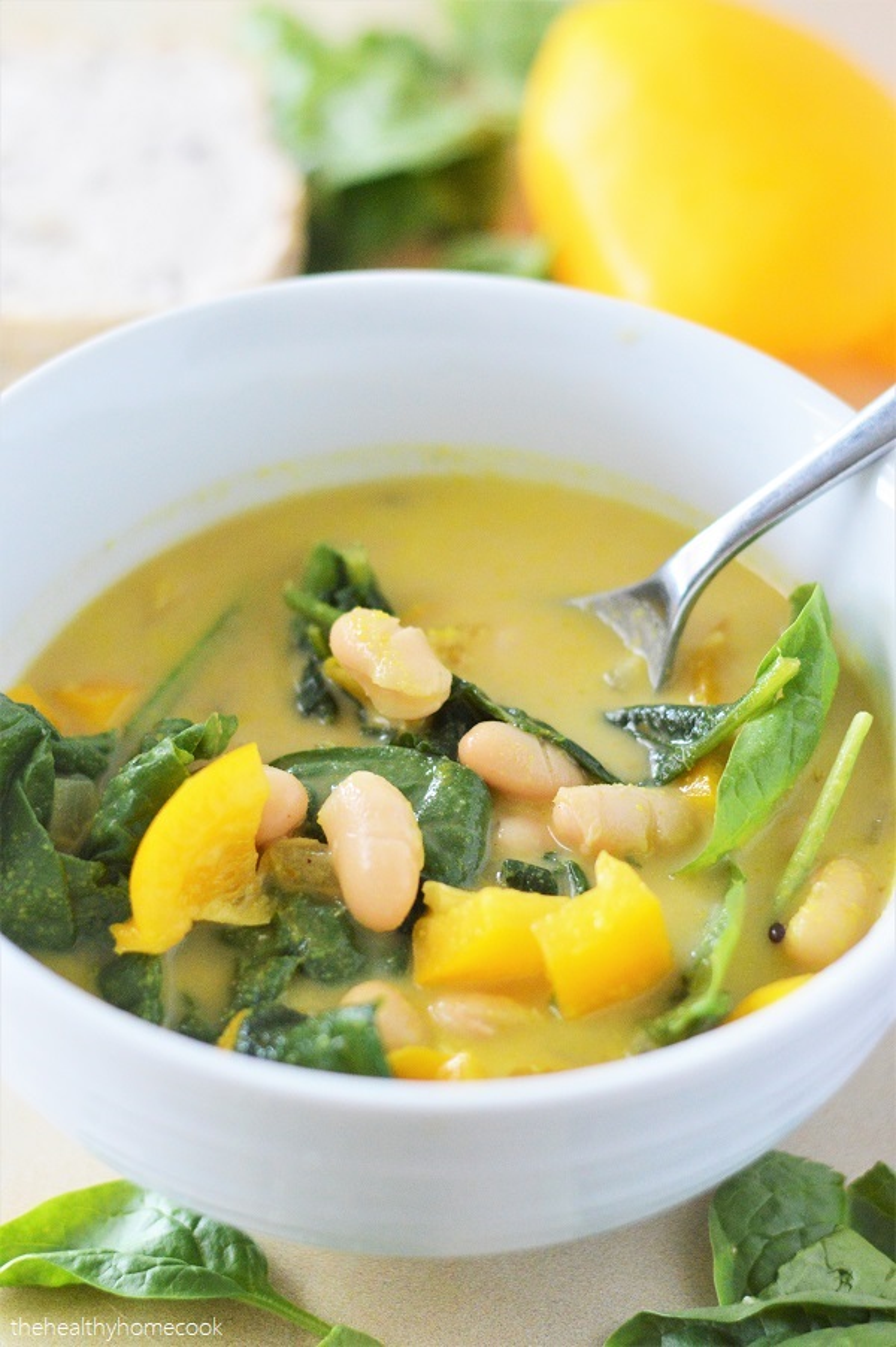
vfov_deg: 27.0
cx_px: 448
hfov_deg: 18.2
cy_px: 674
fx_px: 2804
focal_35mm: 75
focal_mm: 50
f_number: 2.5
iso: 1600
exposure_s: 1/500
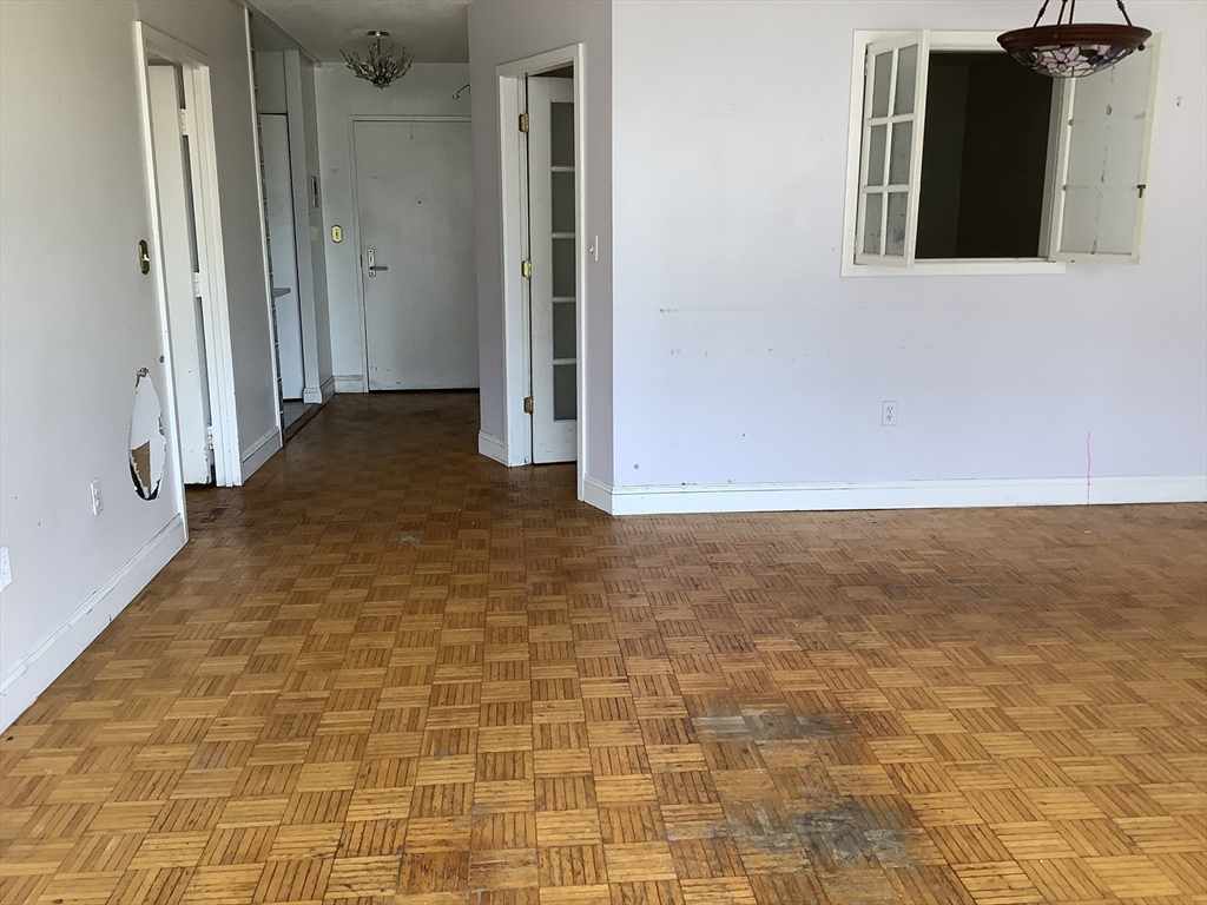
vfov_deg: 45.4
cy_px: 452
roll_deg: +0.1
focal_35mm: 31
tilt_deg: -12.9
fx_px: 1081
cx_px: 604
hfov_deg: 58.4
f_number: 2.4
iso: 50
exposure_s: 1/60
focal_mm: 3.3
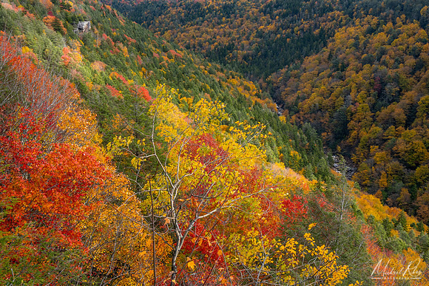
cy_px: 143
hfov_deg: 55.1
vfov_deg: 38.4
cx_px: 214
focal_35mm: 34
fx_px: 411
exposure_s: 1/100
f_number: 9
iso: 100
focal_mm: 23
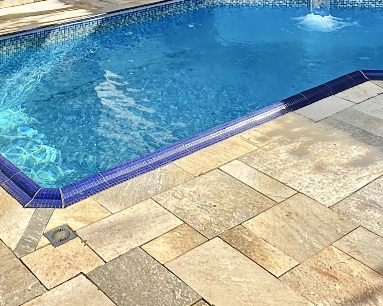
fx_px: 635
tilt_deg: -1.1
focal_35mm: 56
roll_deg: +0.4
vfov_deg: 22.8
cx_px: 159
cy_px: -137
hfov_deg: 33.5
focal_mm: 2.22
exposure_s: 1/703
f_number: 2.2
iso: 40
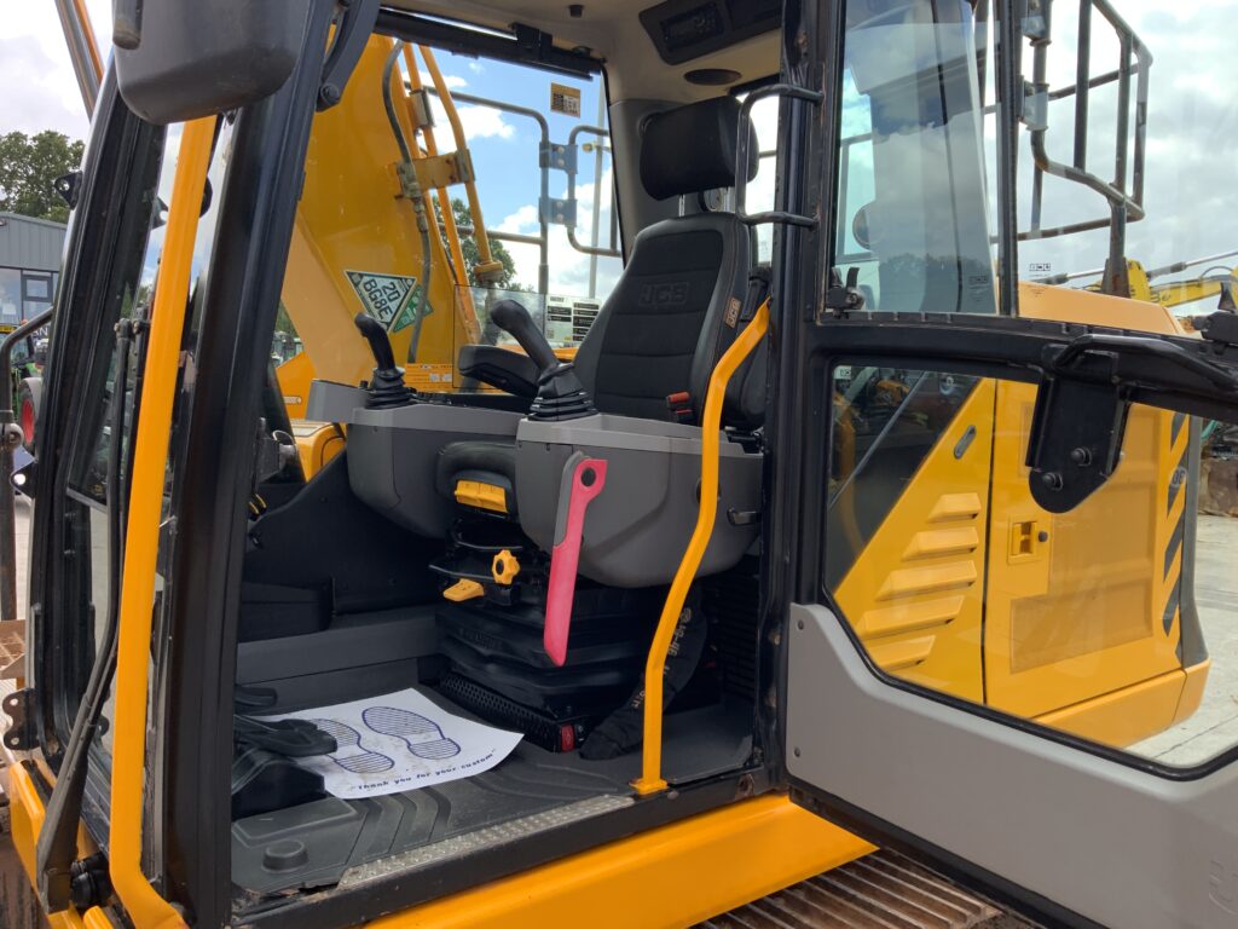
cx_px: 619
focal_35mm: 29
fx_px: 1037
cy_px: 464
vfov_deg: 48.2
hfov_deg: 61.7
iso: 16
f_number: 1.8
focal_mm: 3
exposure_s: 1/325
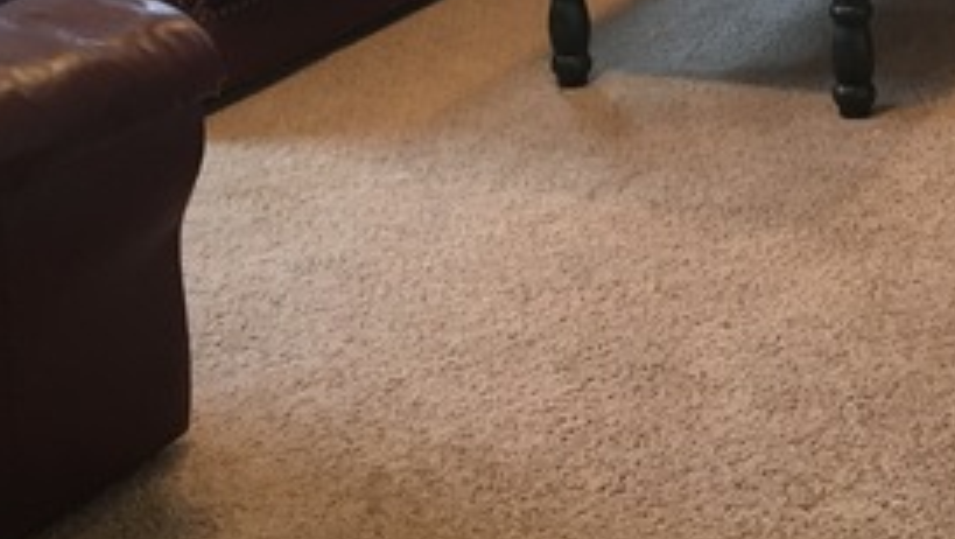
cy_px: -4
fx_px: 1875
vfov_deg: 16.0
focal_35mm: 74
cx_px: 724
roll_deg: +1.8
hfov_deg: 28.1
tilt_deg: -17.2
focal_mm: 4.15
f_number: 2.2
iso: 200
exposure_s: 1/30
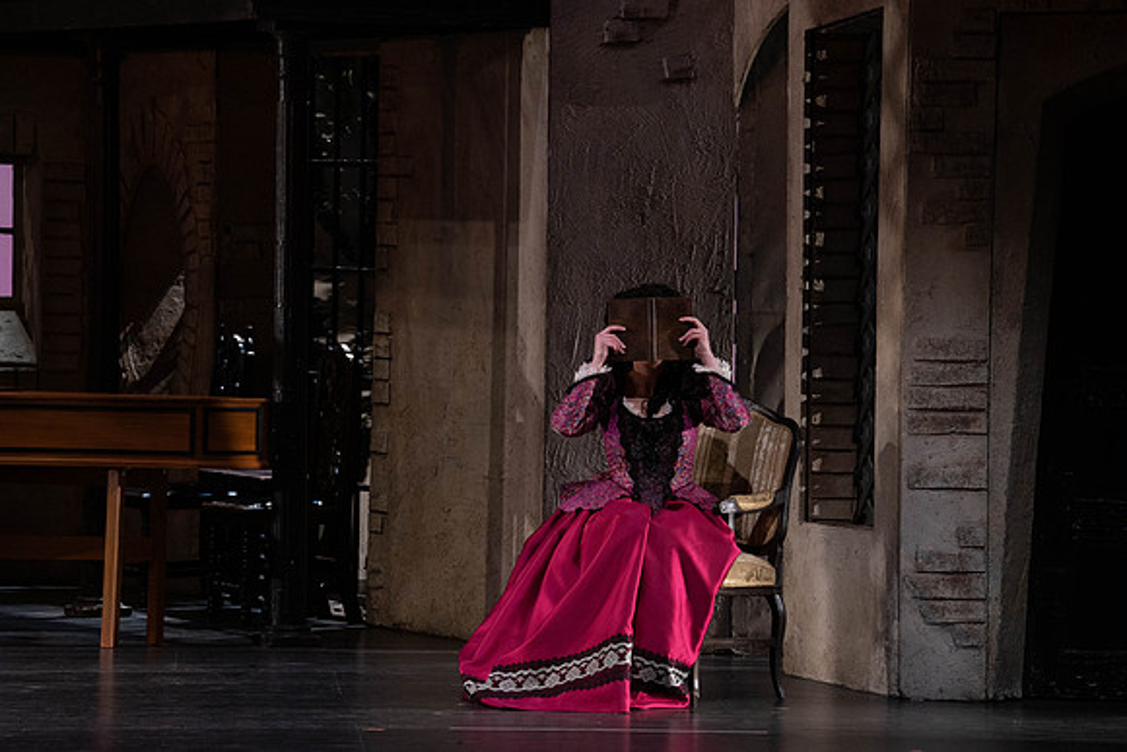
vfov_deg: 6.9
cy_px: 376
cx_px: 564
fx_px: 6262
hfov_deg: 10.3
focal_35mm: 200
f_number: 8
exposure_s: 1/250
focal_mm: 200
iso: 3200
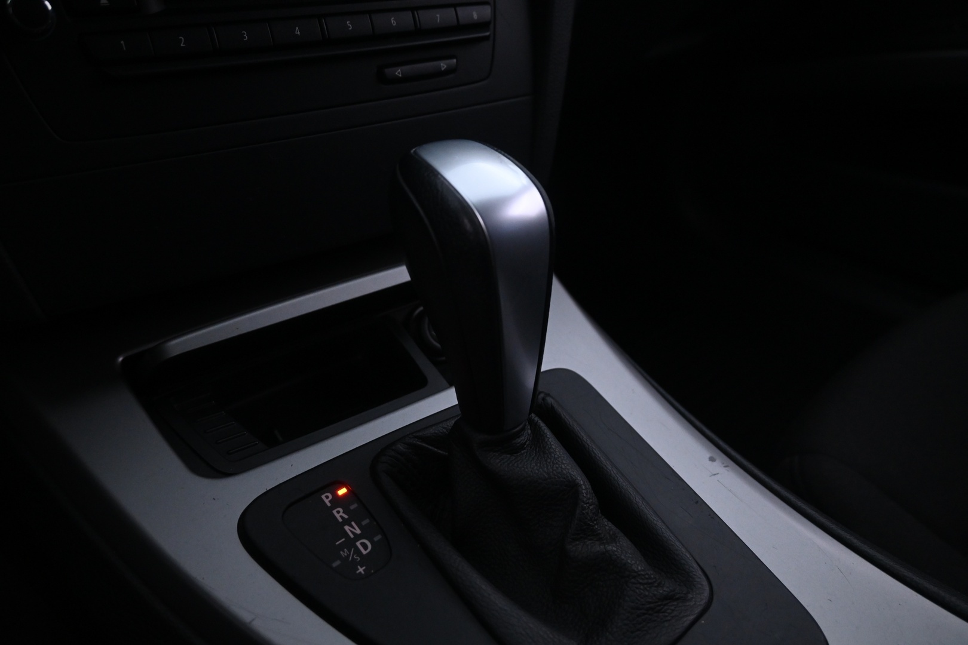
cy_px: 322
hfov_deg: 67.4
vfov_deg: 47.9
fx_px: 726
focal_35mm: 27
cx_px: 484
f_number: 3.5
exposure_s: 1/30
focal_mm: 18
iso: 1800
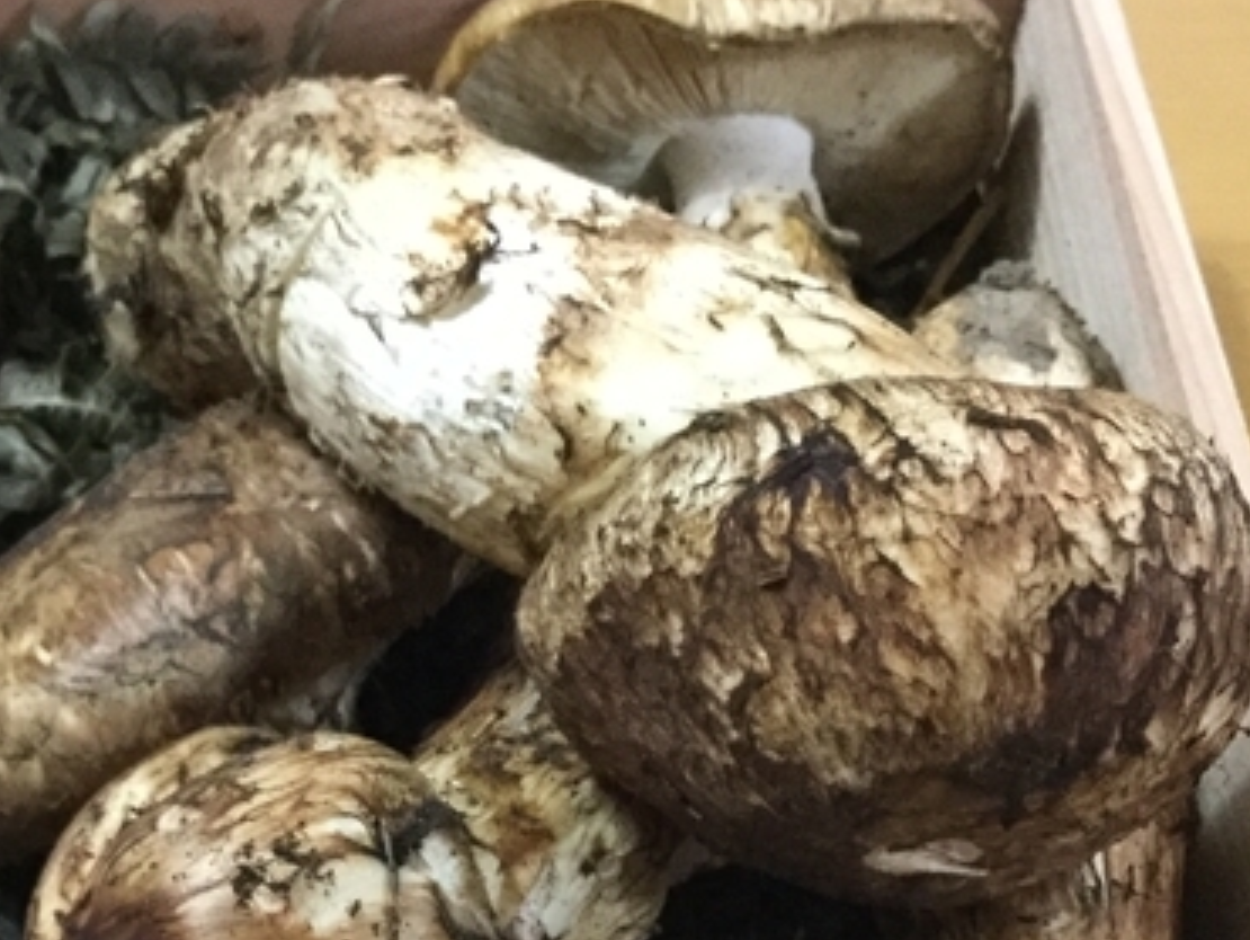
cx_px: 395
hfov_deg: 28.7
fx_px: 2421
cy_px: 845
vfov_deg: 21.5
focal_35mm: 67
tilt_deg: -55.9
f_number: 2.4
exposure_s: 1/17
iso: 320
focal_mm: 3.3
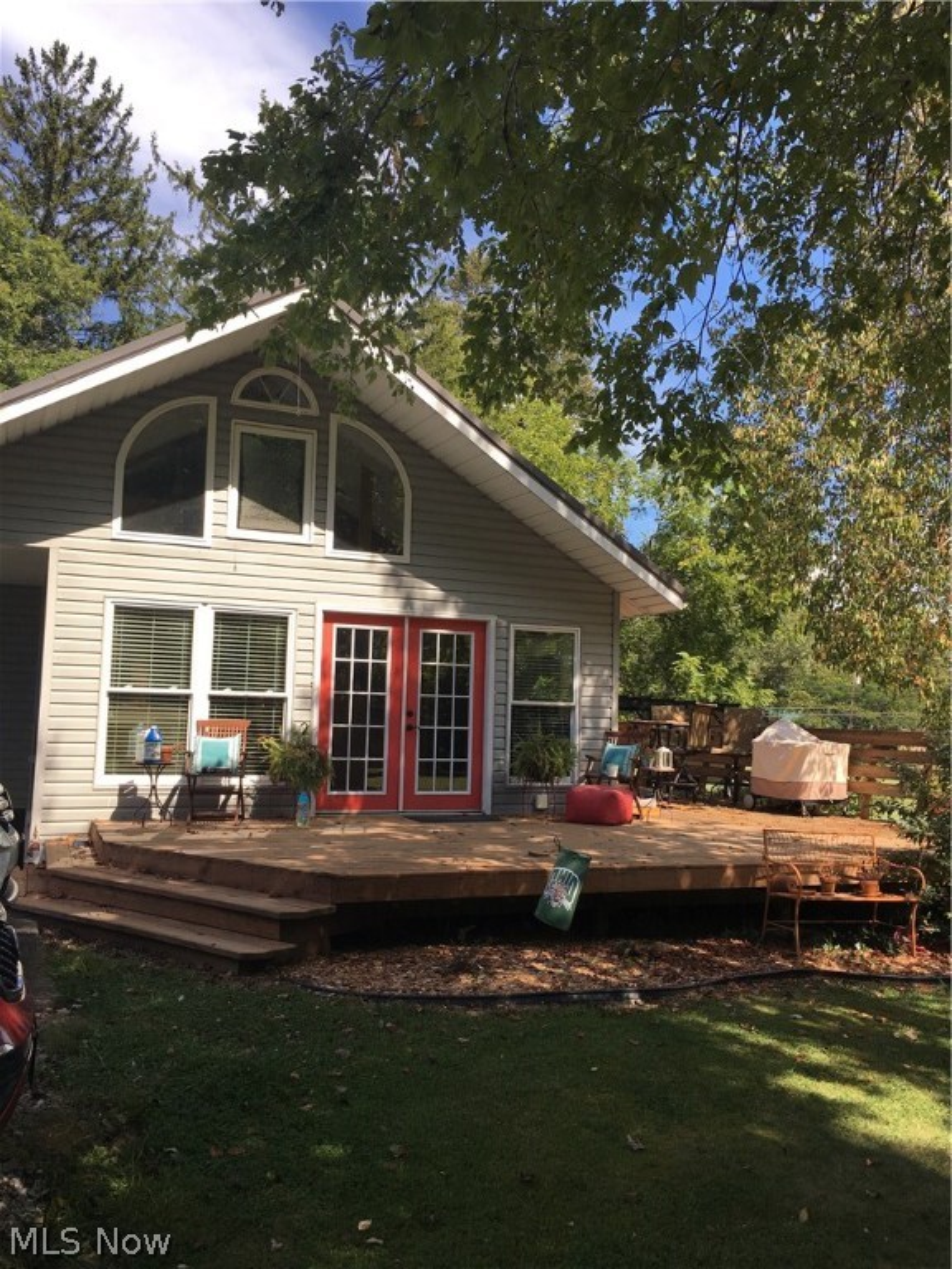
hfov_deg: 48.2
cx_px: 476
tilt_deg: +4.3
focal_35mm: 29
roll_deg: -1.7
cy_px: 634
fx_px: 1063
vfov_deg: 61.7
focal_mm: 4.15
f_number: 2.2
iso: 25
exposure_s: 1/845
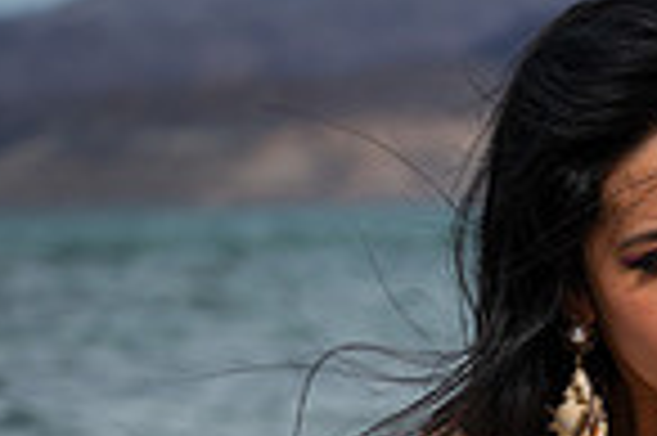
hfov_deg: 7.6
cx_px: 1176
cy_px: 791
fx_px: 4813
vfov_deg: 5.1
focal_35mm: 264
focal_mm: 61
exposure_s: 1/1250
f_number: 3.5
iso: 64
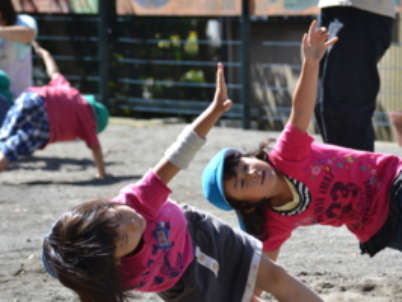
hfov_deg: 8.9
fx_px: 2569
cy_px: 185
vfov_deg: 6.7
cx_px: 172
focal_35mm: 221
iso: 100
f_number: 6.3
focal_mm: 102
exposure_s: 1/160
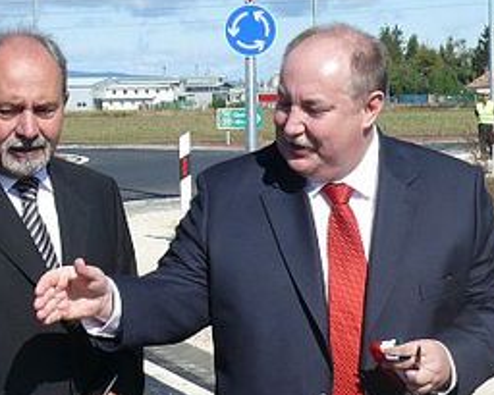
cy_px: 173
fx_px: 2121
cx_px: 288
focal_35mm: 145
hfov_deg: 13.3
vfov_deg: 10.7
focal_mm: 13
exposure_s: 1/400
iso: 100
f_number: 6.3
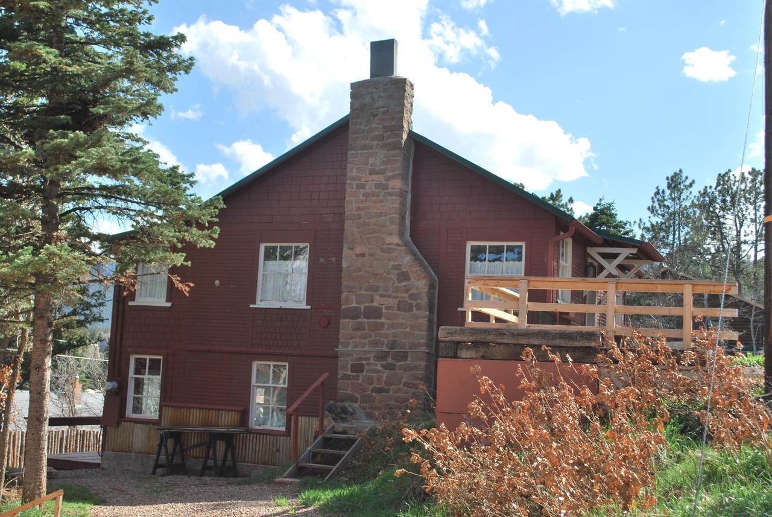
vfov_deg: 28.2
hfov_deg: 41.1
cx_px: 386
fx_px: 1031
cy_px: 258
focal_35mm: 48
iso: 100
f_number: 7.1
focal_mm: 32
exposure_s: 1/200
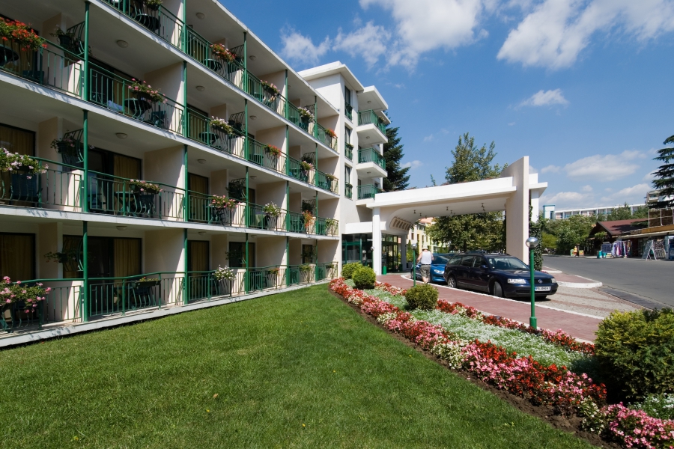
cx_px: 337
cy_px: 224
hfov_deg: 90.0
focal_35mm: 18
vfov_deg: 67.4
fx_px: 337
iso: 100
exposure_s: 1/250
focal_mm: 12
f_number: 8
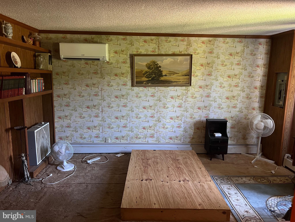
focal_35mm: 26
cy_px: 111
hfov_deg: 67.3
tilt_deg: -11.4
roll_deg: -1.0
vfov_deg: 53.1
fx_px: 222
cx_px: 148
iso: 500
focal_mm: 5.7
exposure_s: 1/30
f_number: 1.5
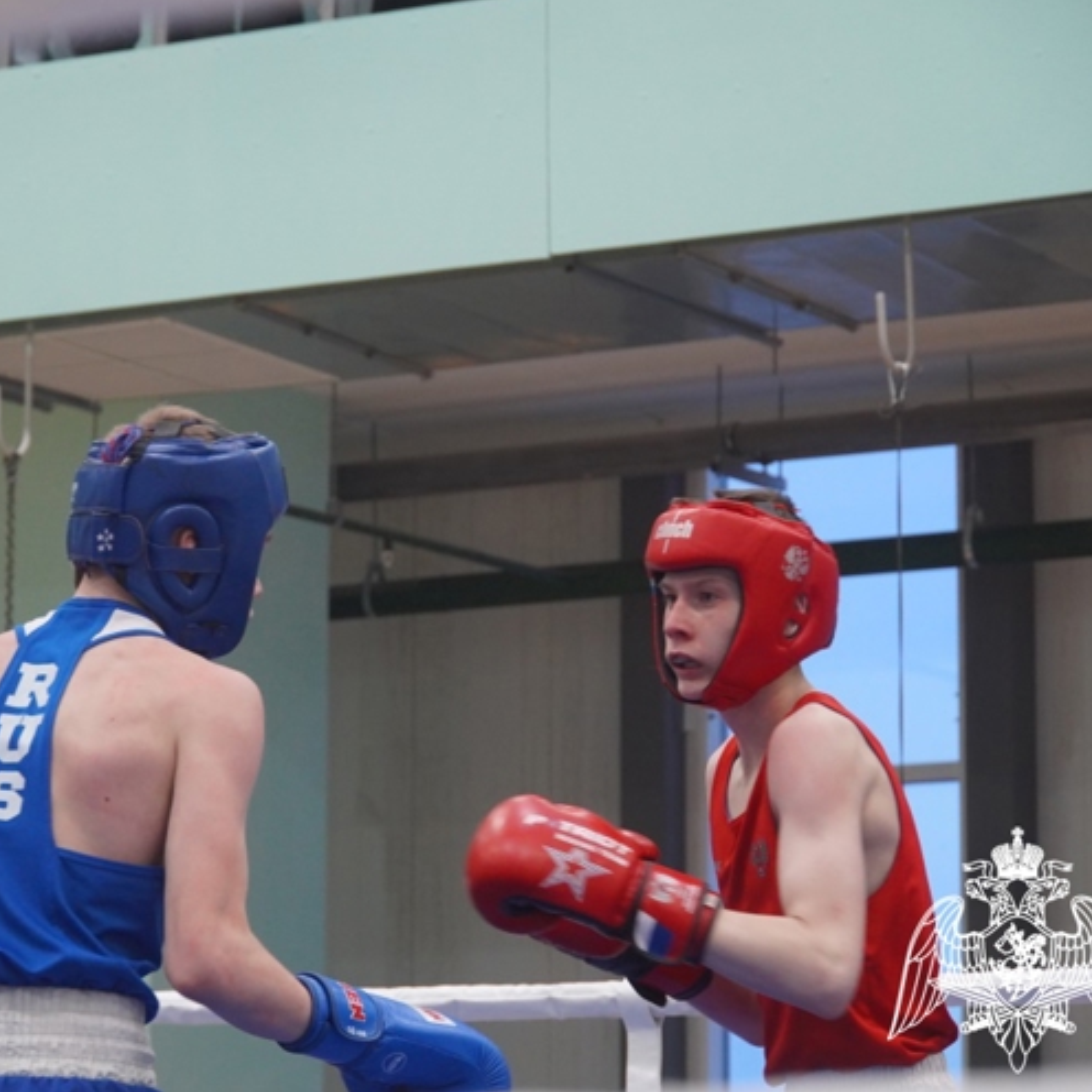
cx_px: 345
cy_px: 544
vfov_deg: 12.4
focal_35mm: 141
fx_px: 5020
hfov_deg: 12.4
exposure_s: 1/160
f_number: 5.6
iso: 2000
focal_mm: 73
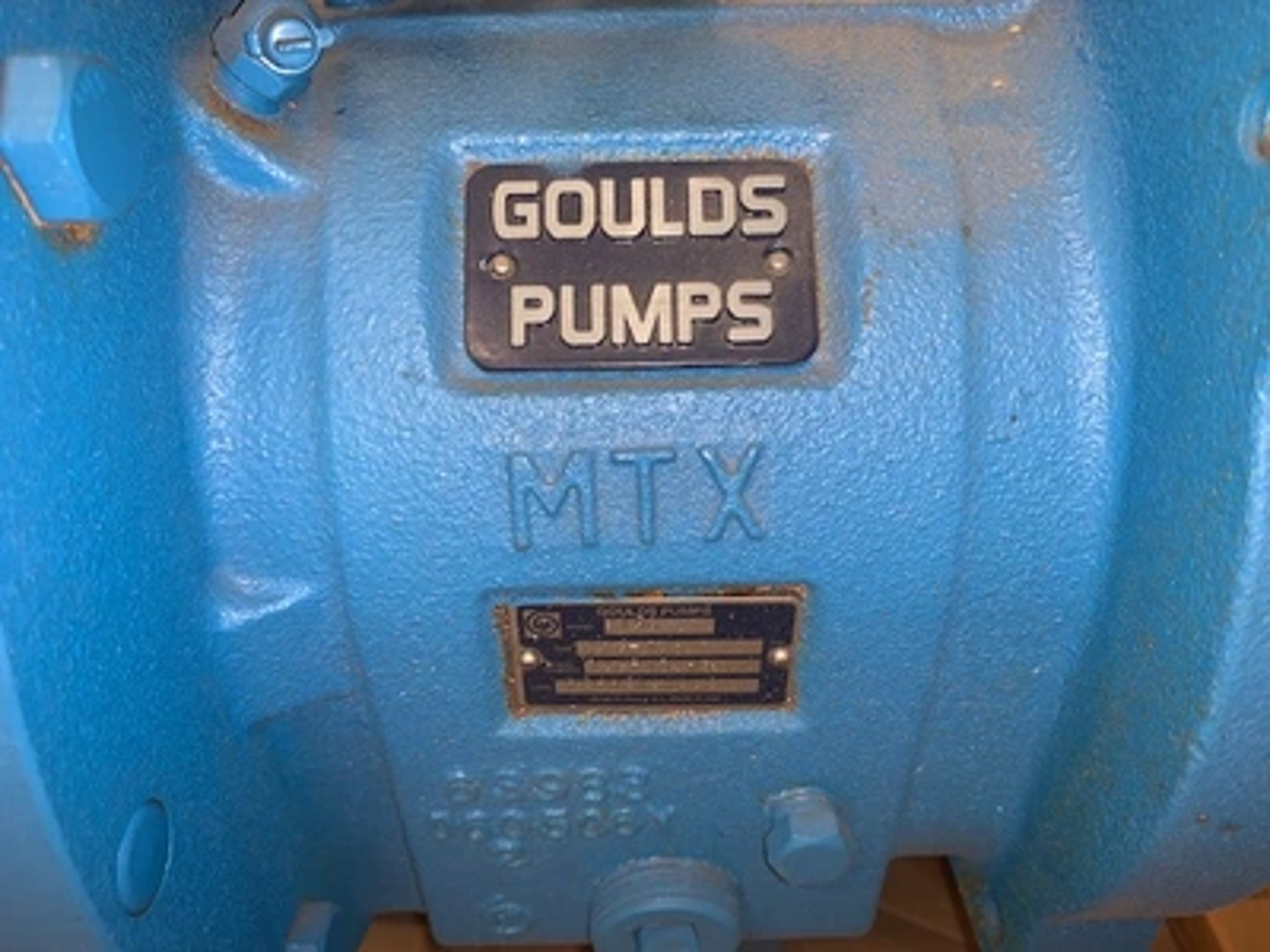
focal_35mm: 26
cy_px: 476
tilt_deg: -37.7
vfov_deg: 53.1
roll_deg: -4.6
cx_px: 635
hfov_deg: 67.3
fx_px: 954
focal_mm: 4.25
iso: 25
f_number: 1.8
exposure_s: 1/9
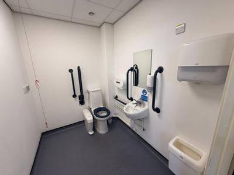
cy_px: 88
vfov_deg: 85.7
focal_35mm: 14
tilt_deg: -10.8
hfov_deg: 102.1
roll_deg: +1.0
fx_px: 95
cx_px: 117
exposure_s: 1/99
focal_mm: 2.22
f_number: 2.2
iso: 64
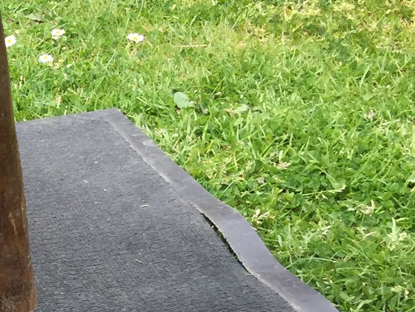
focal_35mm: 114
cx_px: -388
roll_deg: +1.3
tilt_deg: -22.4
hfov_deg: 14.6
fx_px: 1367
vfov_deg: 13.0
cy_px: 239
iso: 32
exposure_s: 1/542
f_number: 2.2
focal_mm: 4.15
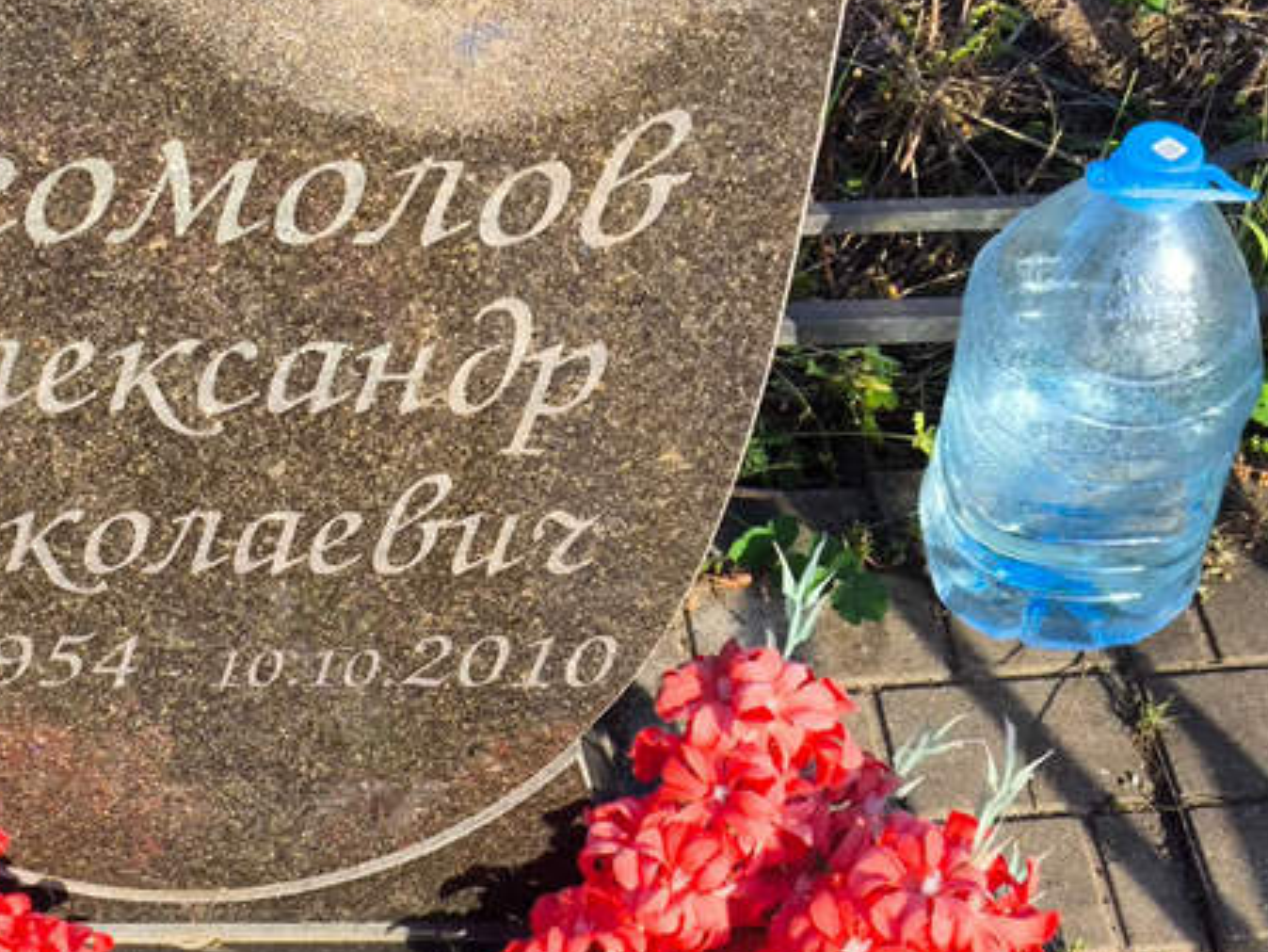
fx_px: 3261
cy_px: 531
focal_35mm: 89
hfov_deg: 21.6
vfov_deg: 16.6
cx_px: 182
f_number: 1.7
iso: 50
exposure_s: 1/676
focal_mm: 4.71
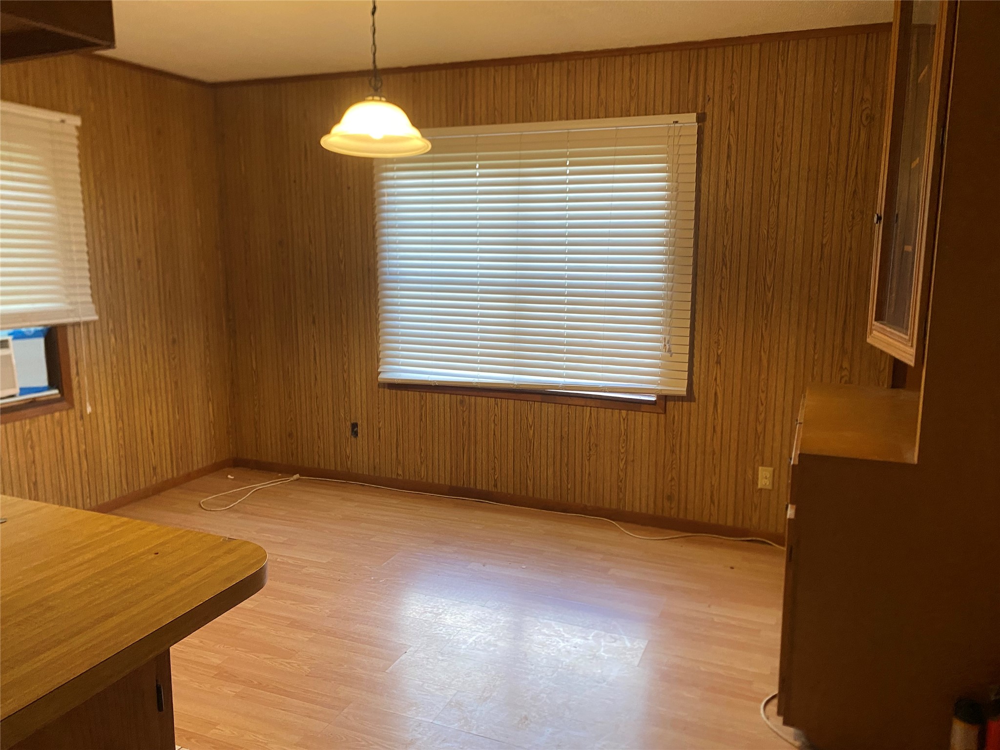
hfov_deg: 67.3
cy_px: 375
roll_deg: -1.0
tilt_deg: -10.0
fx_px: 751
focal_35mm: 26
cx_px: 500
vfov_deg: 53.1
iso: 250
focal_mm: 4.25
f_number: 1.8
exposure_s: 1/60
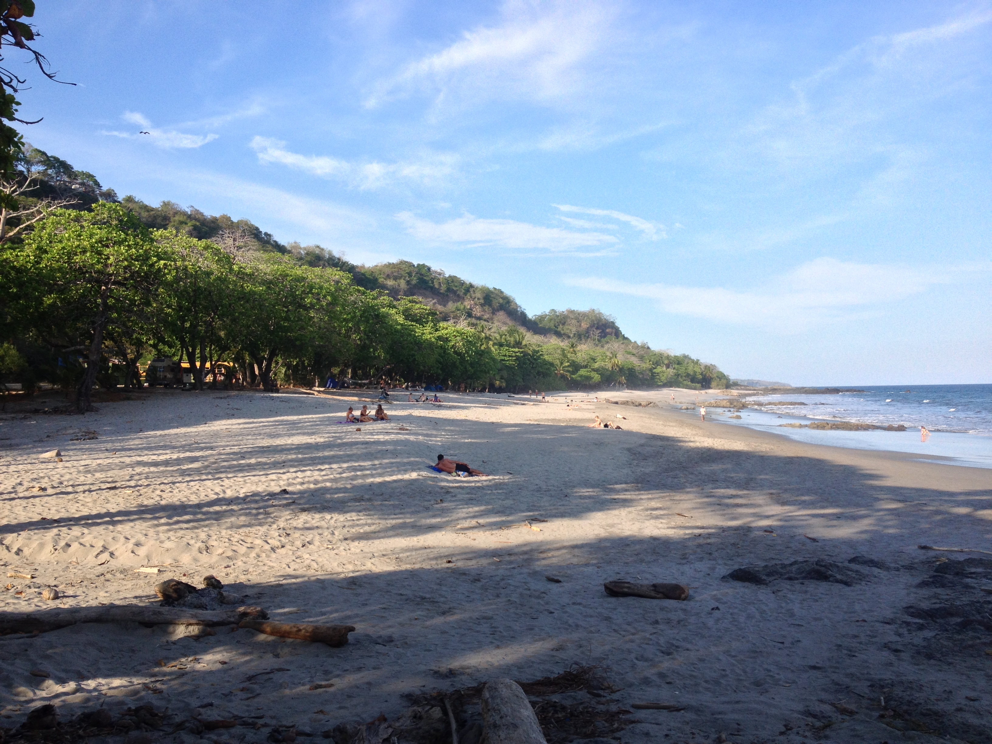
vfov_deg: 40.7
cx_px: 496
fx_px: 1003
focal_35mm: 35
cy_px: 372
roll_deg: +1.5
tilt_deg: -1.5
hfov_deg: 52.6
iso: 50
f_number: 2.4
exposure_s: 1/1126
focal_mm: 4.28
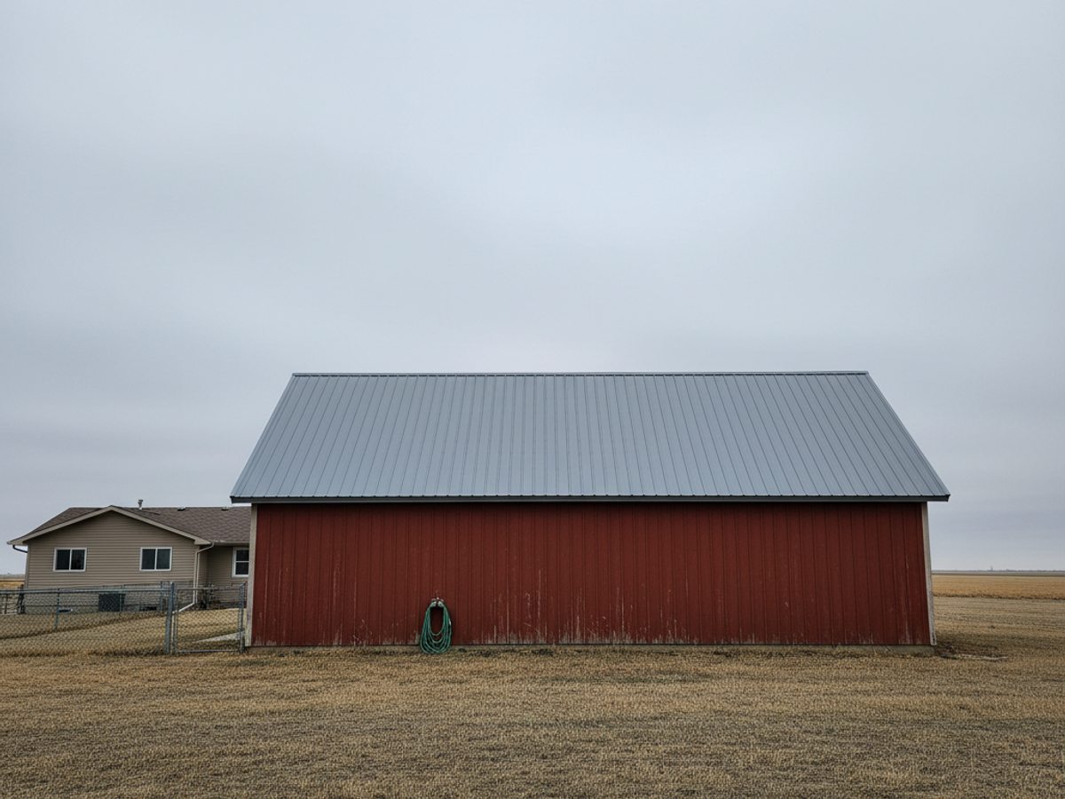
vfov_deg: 58.9
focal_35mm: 23
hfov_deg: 73.9
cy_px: 400
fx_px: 708
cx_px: 532
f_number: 1.8
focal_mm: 6.4
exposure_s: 1/1555
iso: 1223
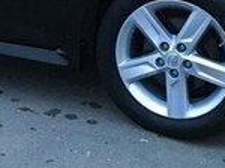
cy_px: -74
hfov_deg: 15.3
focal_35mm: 128
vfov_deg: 11.2
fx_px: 831
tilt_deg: -11.2
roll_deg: -1.7
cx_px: 38
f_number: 2.2
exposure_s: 1/25
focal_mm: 4.15
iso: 200
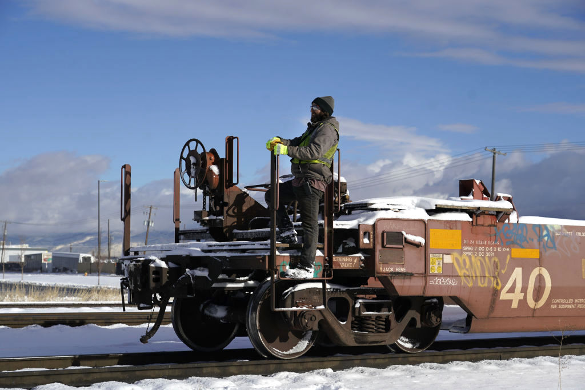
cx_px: 292
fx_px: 1121
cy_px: 195
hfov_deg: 29.2
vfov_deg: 19.7
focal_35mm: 69
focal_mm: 69
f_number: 5.6
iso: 200
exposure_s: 1/2500
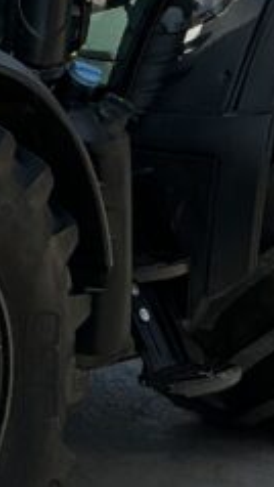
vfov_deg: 16.3
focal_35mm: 131
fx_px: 1691
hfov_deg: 9.1
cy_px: 102
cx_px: -104
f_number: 1.8
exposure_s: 1/1675
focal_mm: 3
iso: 25
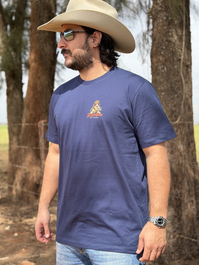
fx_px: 368
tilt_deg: +0.9
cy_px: 132
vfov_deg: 39.7
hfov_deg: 30.3
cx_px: 100
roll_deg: -0.8
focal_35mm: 48
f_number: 1.78
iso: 100
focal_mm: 6.76
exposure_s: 1/2494
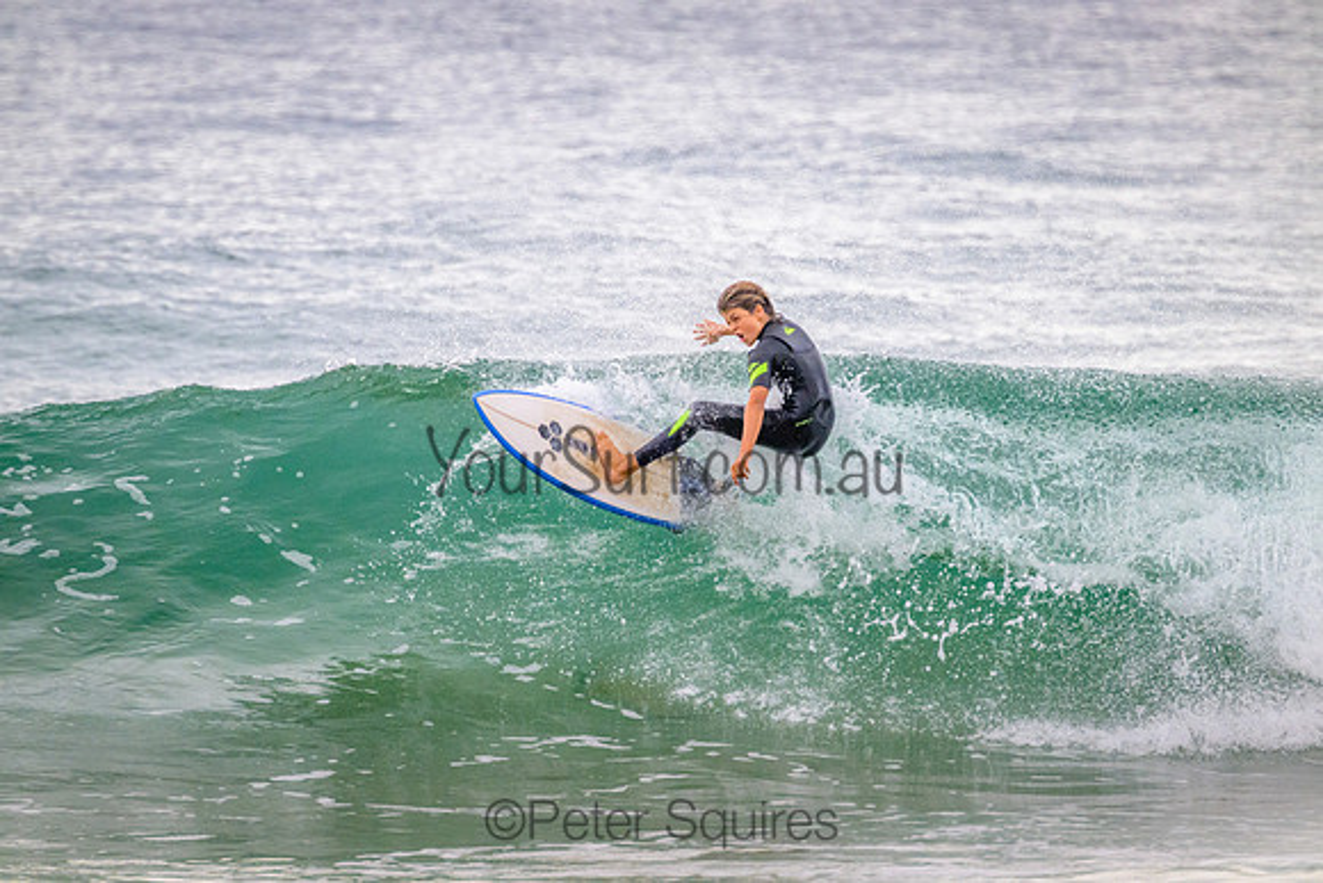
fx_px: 29406
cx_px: 662
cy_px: 442
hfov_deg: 2.6
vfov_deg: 1.7
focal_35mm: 800
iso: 3600
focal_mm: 800
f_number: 11
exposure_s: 1/2000
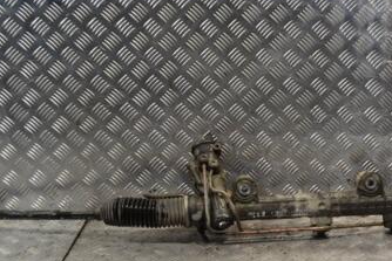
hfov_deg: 28.4
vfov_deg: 19.4
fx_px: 763
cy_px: 162
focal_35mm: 70
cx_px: 296
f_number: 5.6
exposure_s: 1/125
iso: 400
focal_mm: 26
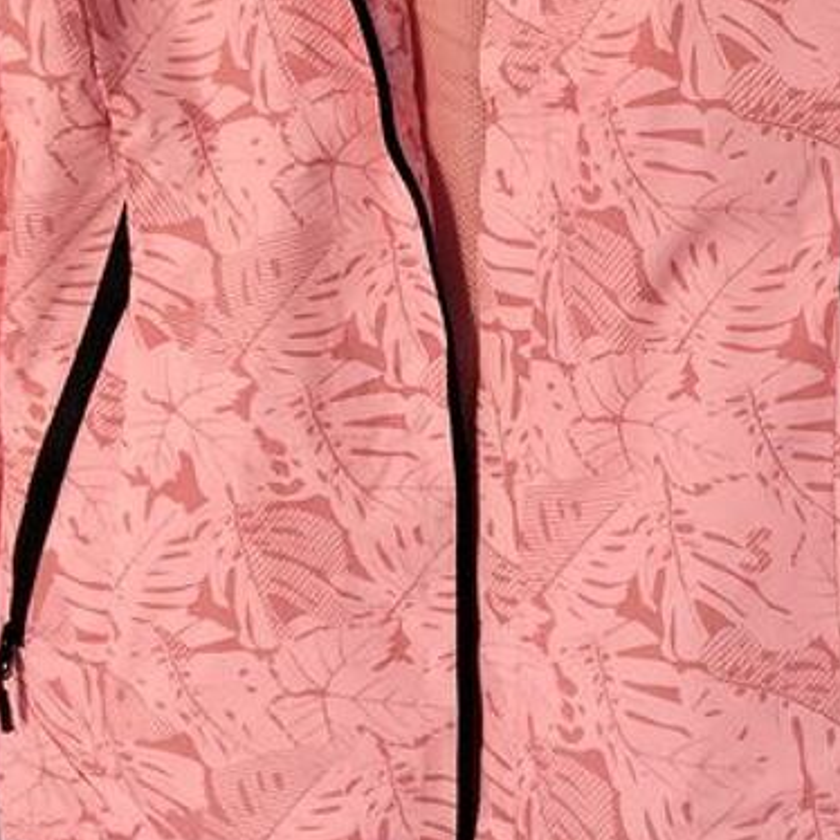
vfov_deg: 21.1
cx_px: 699
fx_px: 2251
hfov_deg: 20.8
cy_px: 273
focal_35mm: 82
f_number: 2
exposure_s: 1/50
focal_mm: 2.78
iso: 500
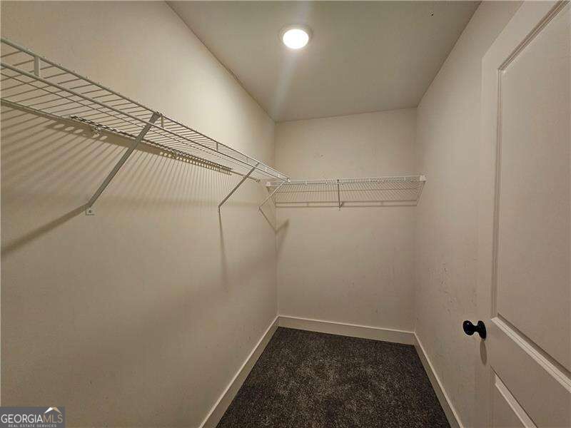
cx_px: 286
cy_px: 214
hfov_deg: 106.2
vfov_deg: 89.9
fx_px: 214
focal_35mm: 13
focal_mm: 2.2
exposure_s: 1/60
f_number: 2.2
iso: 125
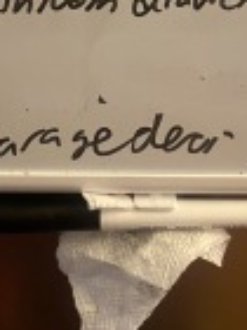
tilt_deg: -10.8
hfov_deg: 21.6
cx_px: 111
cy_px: -71
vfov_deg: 25.5
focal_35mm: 68
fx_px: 647
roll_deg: -0.2
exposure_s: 1/40
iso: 400
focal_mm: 4.25
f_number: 1.8
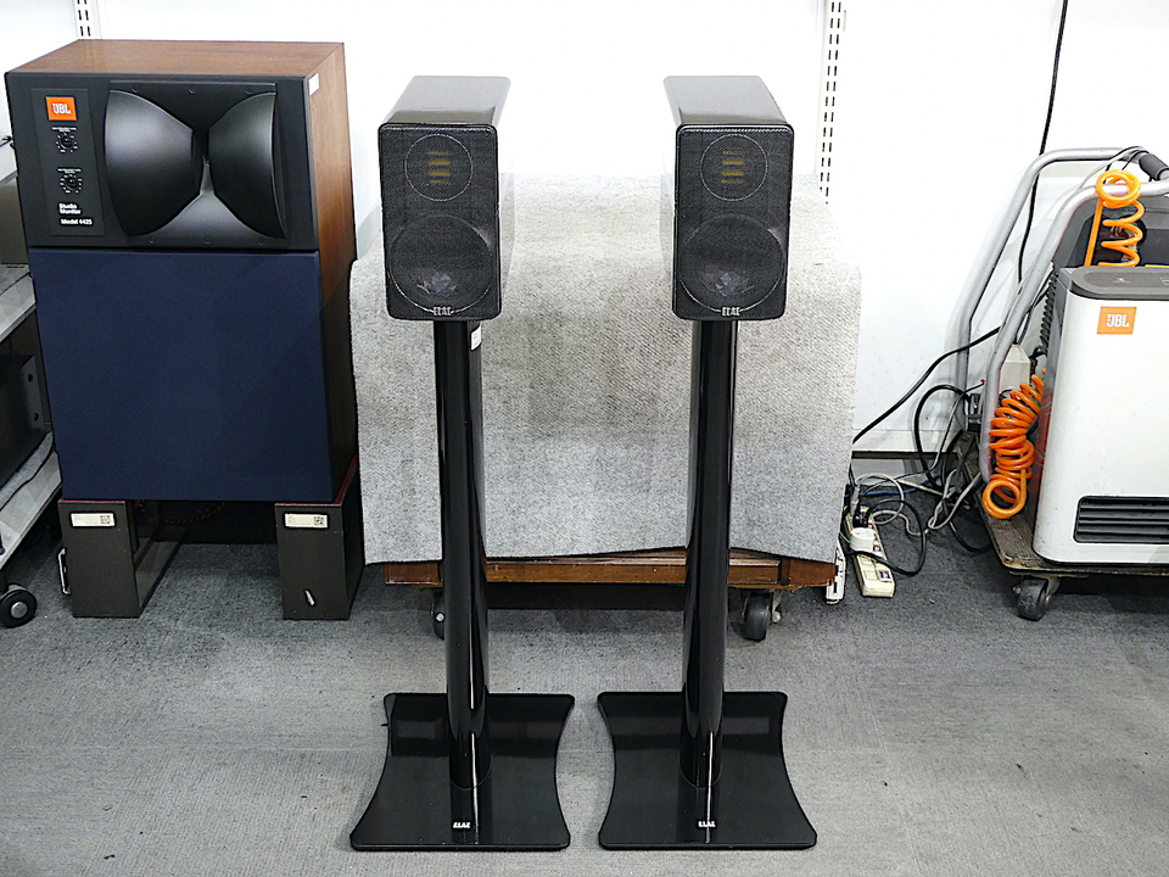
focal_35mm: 44
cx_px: 584
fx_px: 1486
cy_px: 438
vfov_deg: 32.9
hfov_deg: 42.9
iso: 200
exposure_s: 1/5
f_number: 3.9
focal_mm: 7.8
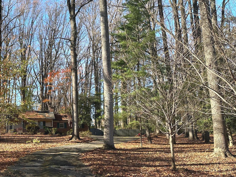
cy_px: 114
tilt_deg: +6.8
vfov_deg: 34.1
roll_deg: -0.3
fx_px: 286
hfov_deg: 42.0
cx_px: 34
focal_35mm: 42
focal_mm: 6.86
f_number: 1.78
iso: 80
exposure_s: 1/1072
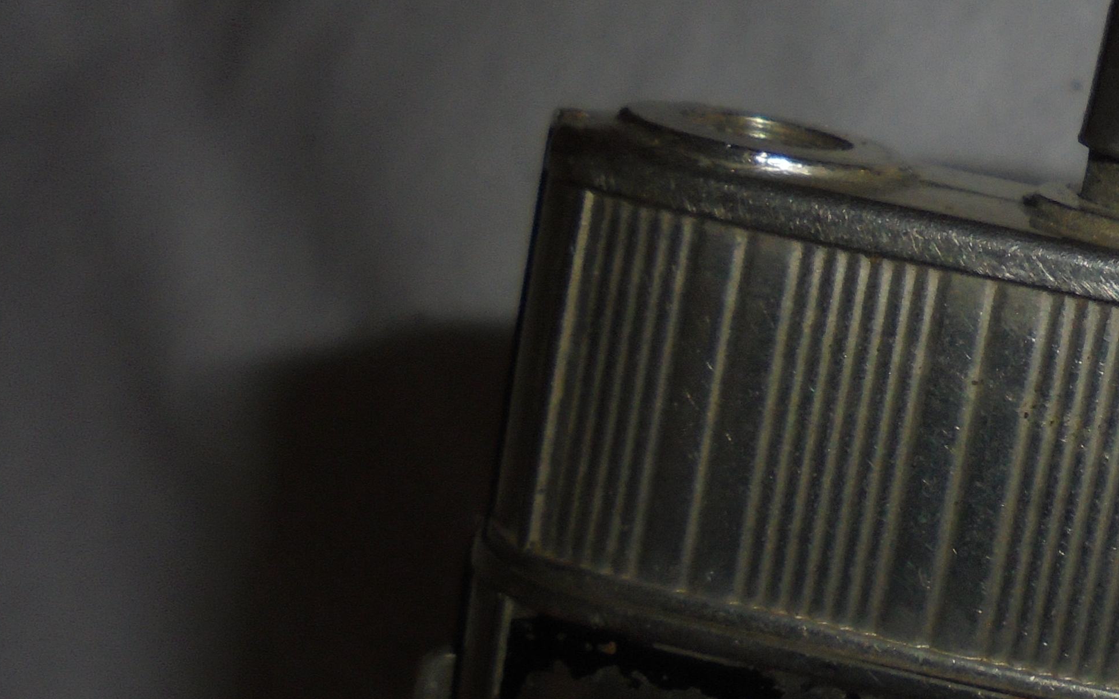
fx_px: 2226
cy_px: 363
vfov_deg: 17.9
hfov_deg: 26.8
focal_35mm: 73
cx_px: 1088
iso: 100
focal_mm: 4.6
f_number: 11.5
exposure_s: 1/30
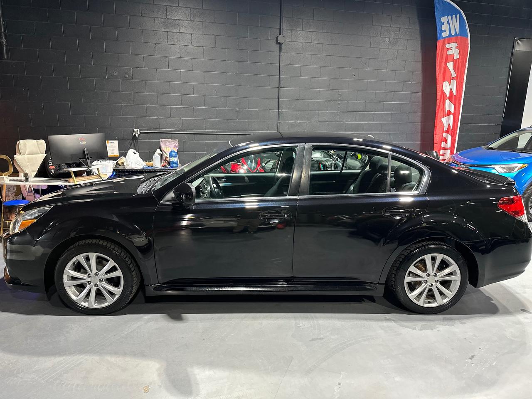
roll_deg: -1.4
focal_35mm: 24
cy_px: 200
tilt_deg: -12.4
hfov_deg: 71.6
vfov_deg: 56.8
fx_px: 369
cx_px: 266
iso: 250
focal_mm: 6.86
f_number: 1.78
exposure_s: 1/60
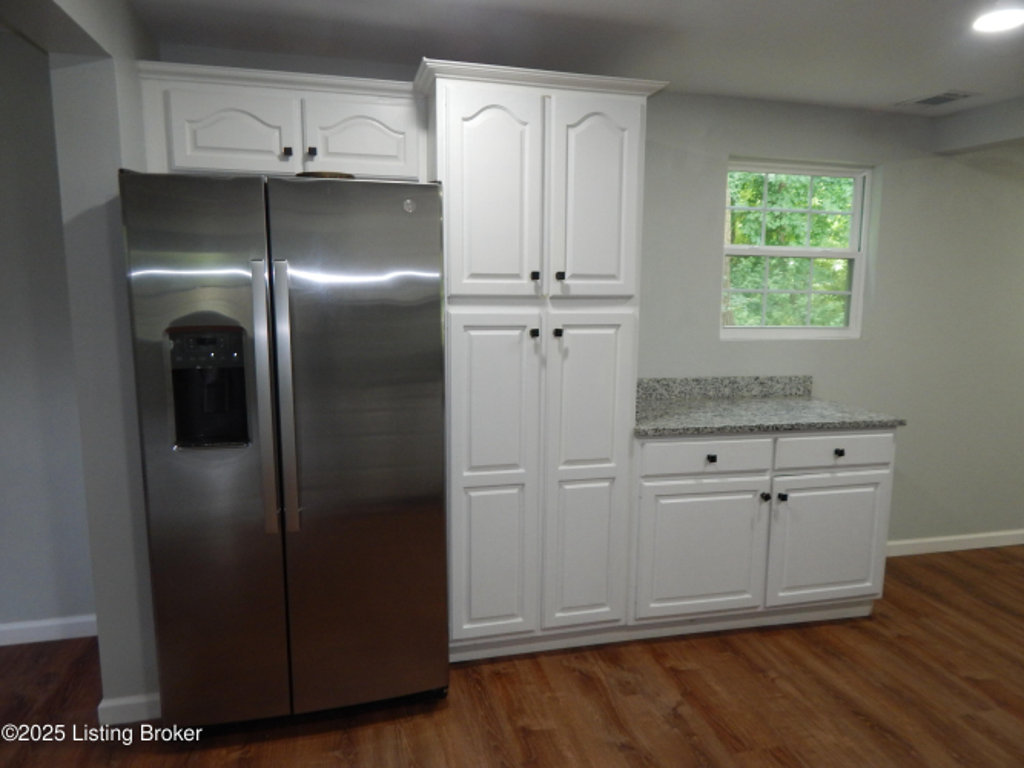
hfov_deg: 76.4
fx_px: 651
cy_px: 384
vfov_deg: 61.1
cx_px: 512
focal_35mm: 22
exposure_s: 1/30
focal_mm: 4
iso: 200
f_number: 3
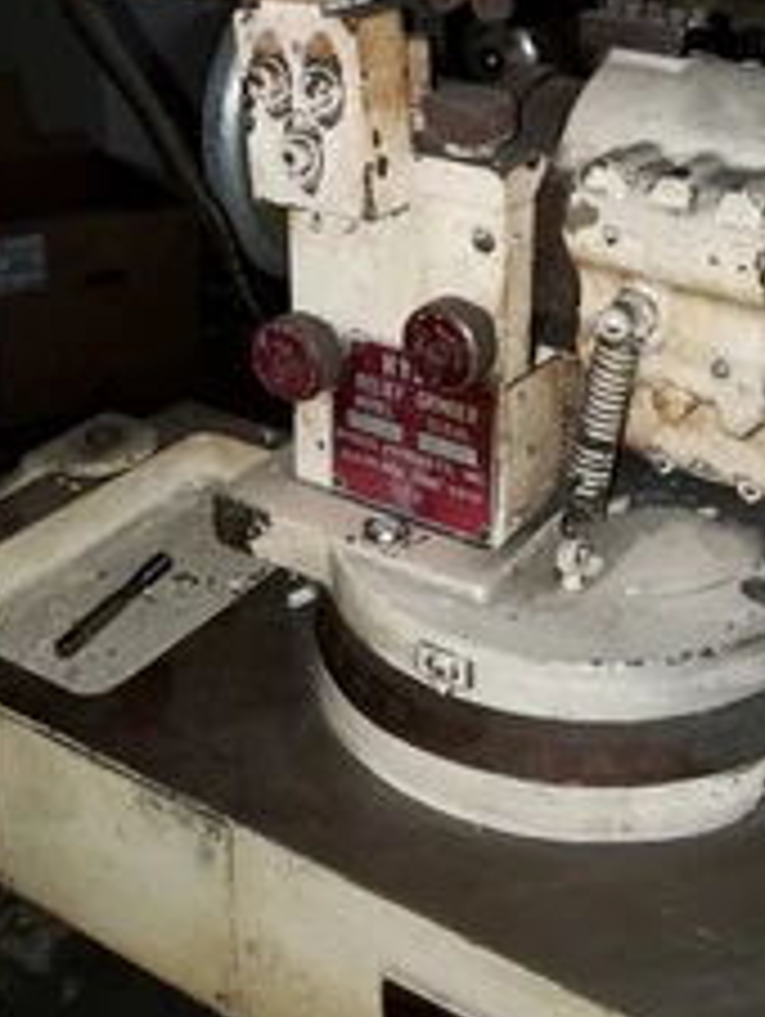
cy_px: 198
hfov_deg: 30.8
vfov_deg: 39.5
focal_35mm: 46
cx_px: 616
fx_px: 1353
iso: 80
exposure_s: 1/47
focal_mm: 4.2
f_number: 1.7
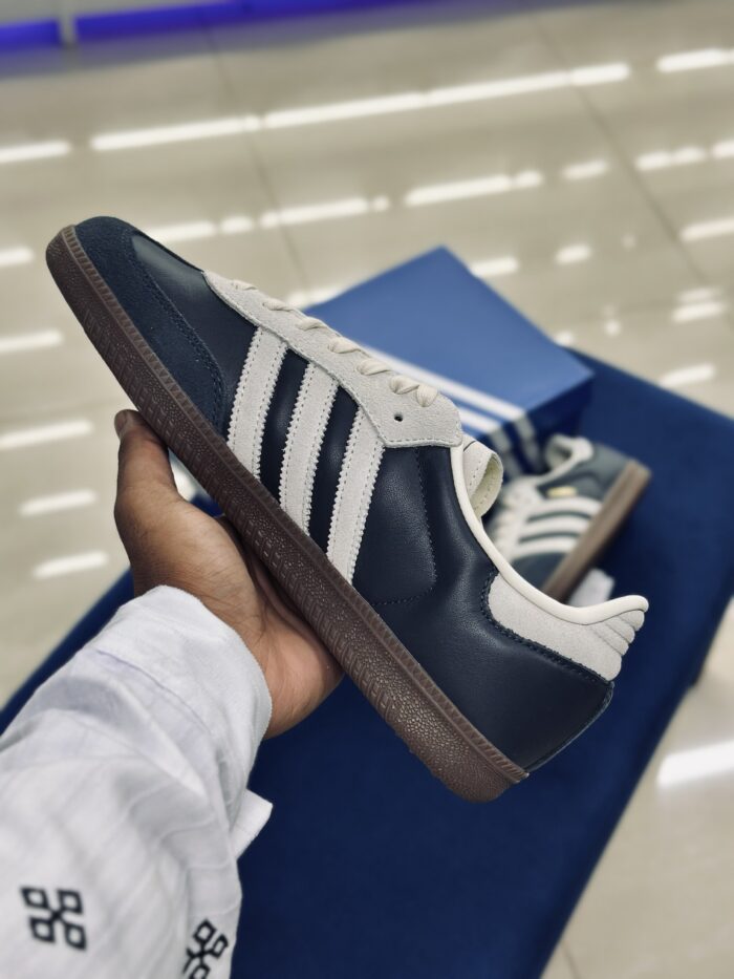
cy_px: 490
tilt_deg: -49.1
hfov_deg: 30.3
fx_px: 1357
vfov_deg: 39.7
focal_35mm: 48
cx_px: 367
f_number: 1.78
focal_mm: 6.86
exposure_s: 1/118
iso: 64
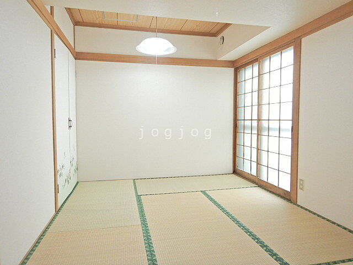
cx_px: 176
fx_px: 245
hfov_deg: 71.6
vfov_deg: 56.8
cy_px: 132
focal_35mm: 24
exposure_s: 1/30
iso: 200
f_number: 2.8
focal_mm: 4.3
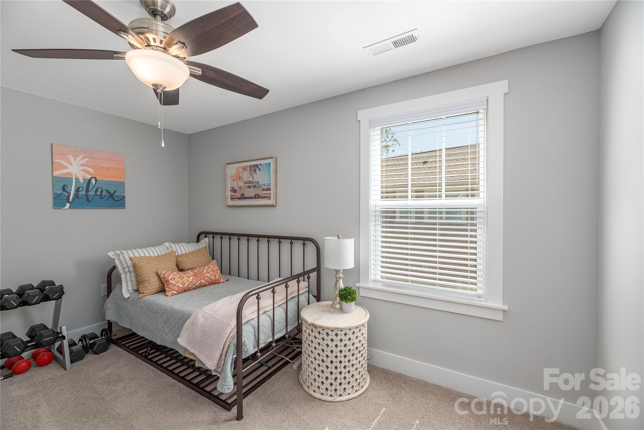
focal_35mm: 14
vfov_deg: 81.3
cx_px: 322
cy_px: 215
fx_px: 251
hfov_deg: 104.2
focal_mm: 14
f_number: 8
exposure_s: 1/160
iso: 320
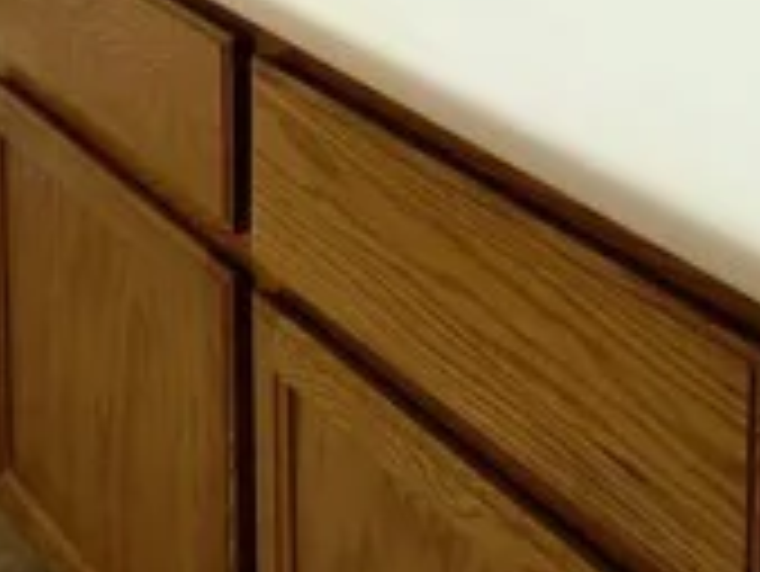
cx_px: 387
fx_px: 1999
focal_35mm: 91
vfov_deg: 14.8
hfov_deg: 21.5
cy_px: -360
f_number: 2.2
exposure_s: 1/60
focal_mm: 1.91
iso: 80
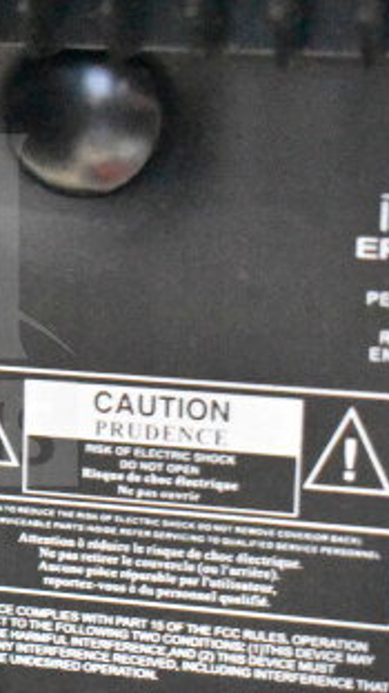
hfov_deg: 9.6
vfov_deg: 17.4
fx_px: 2260
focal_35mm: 123
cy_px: 310
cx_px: -173
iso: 25600
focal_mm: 40
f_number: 4.8
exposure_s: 1/40
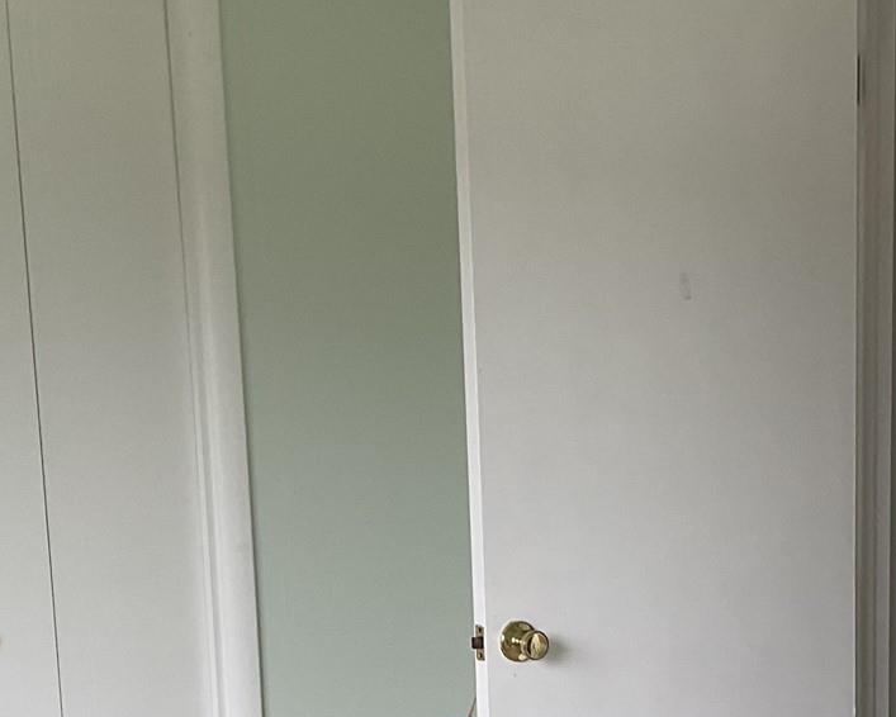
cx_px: 578
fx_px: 2175
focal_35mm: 82
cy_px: 809
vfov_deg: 18.0
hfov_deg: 23.2
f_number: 1.8
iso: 32
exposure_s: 1/120
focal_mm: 3
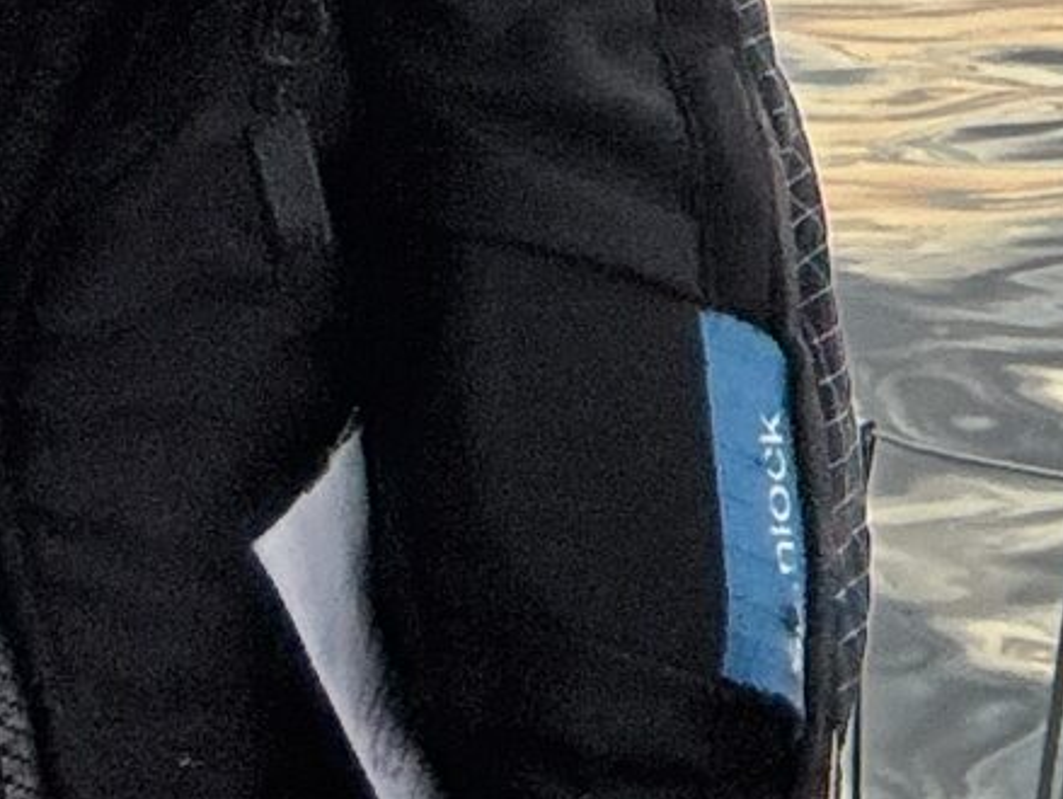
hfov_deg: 12.7
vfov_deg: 9.8
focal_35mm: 134
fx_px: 4118
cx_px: 2206
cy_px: -1092
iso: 80
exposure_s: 1/100
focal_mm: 2.69
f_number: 1.9
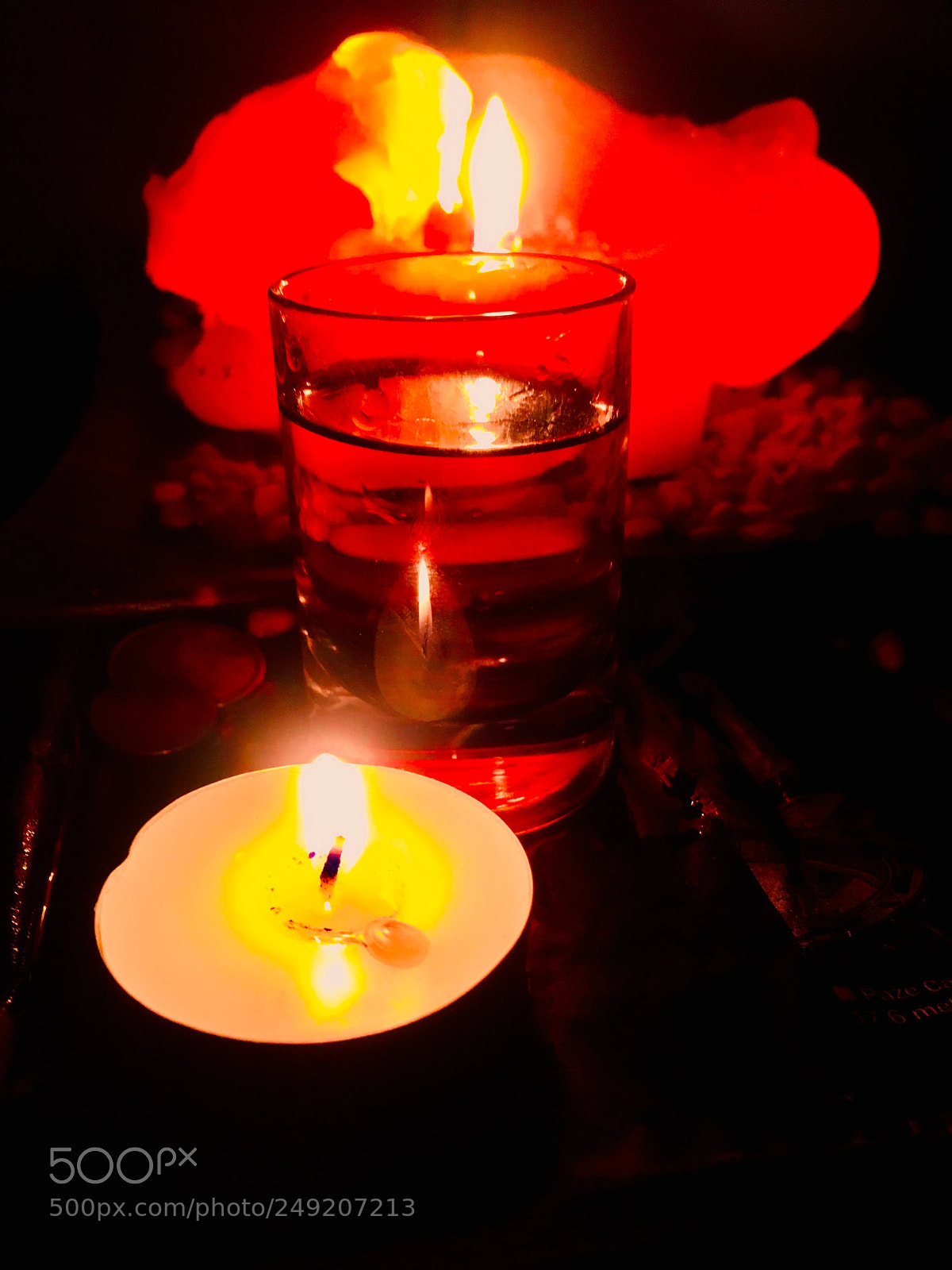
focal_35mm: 29
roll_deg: -0.8
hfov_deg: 48.2
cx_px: 476
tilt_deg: -28.6
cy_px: 635
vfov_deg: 61.7
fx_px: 1063
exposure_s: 1/33
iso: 125
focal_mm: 4.15
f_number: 2.2
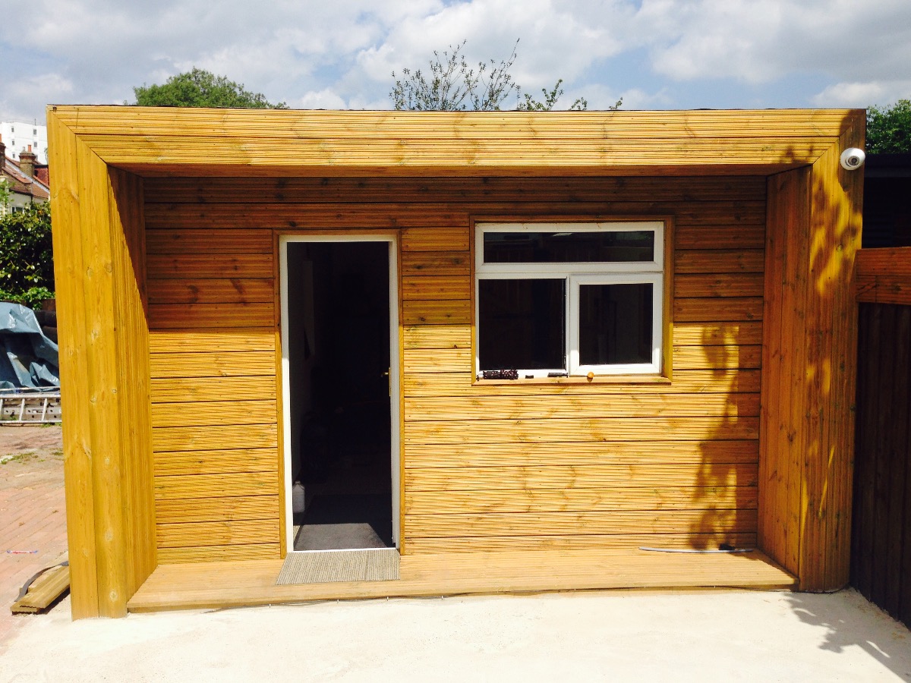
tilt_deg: -4.0
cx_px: 456
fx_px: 868
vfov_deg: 42.9
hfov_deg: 55.4
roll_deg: -0.5
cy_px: 342
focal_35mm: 33
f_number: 2.4
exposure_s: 1/2088
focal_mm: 4.12
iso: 50
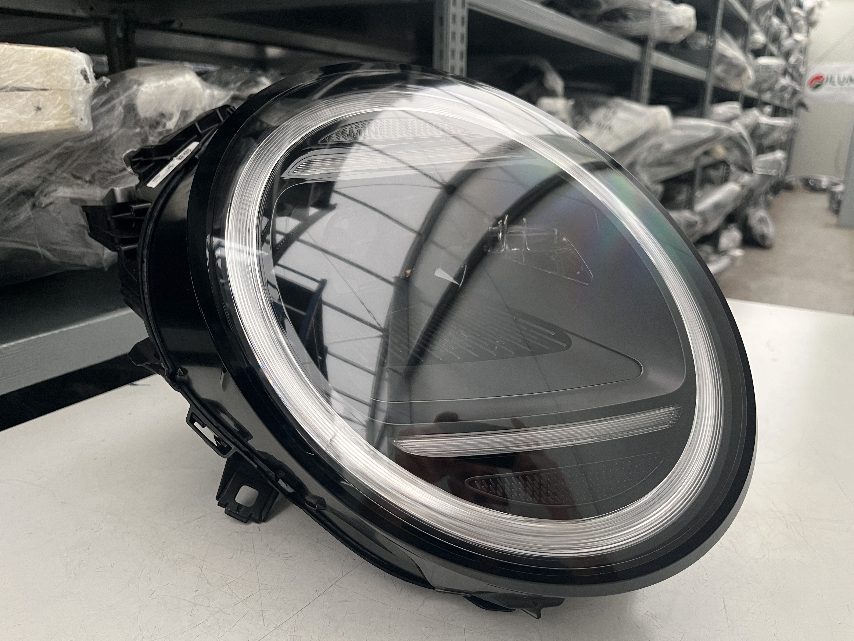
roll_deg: -1.0
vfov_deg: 53.1
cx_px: 427
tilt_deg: -17.4
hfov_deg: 67.3
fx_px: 641
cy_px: 320
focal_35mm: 26
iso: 200
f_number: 1.6
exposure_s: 1/60
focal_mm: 5.1
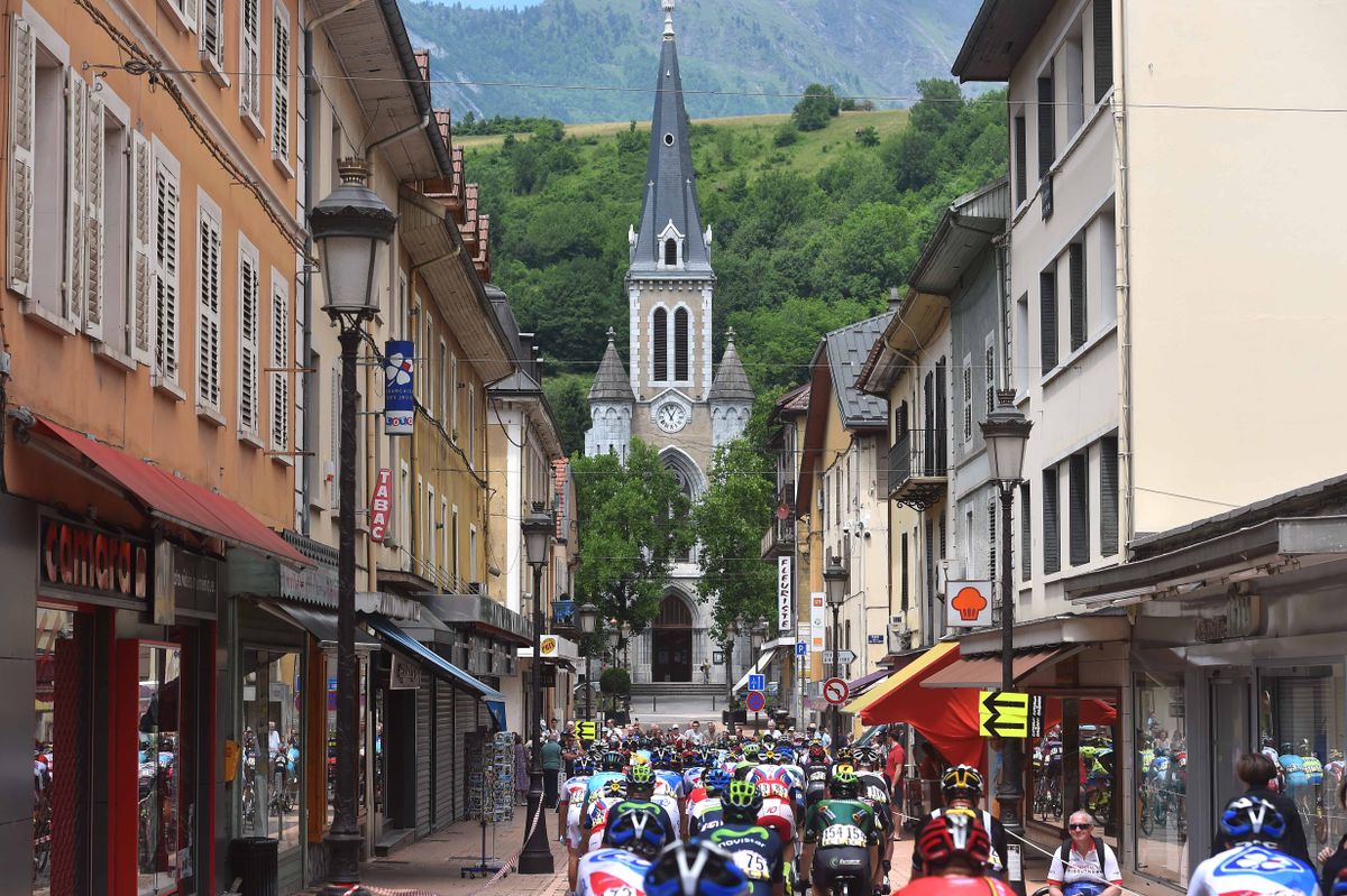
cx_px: 674
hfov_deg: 28.9
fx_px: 2618
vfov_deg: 19.4
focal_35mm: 70
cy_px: 448
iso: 320
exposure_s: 1/1250
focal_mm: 70
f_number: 5.6
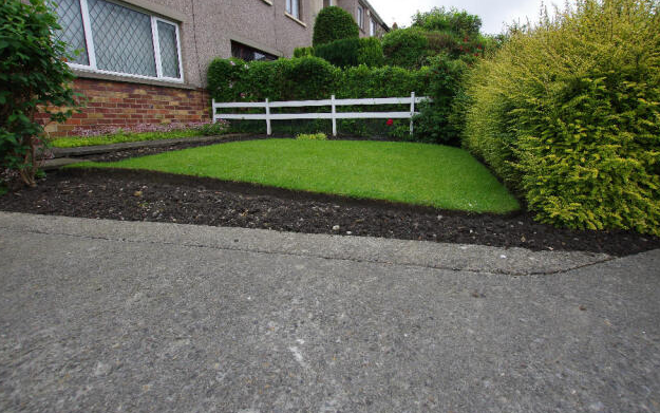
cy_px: 192
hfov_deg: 97.8
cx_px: 342
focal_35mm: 16
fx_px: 288
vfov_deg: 71.2
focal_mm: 10
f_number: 5.6
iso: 100
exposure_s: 1/100
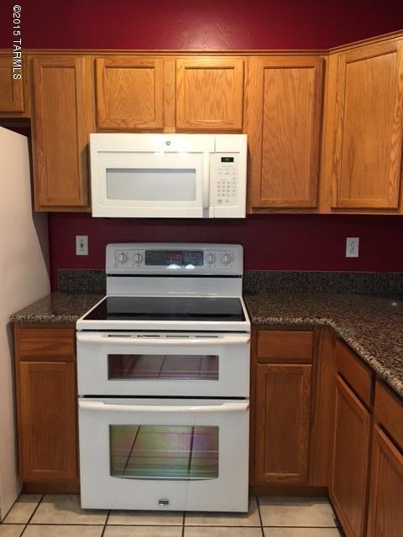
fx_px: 450
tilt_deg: -9.2
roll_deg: +0.4
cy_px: 268
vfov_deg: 61.7
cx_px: 202
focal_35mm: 29
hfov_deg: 48.2
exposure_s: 1/15
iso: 64
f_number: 2.2
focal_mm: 4.15
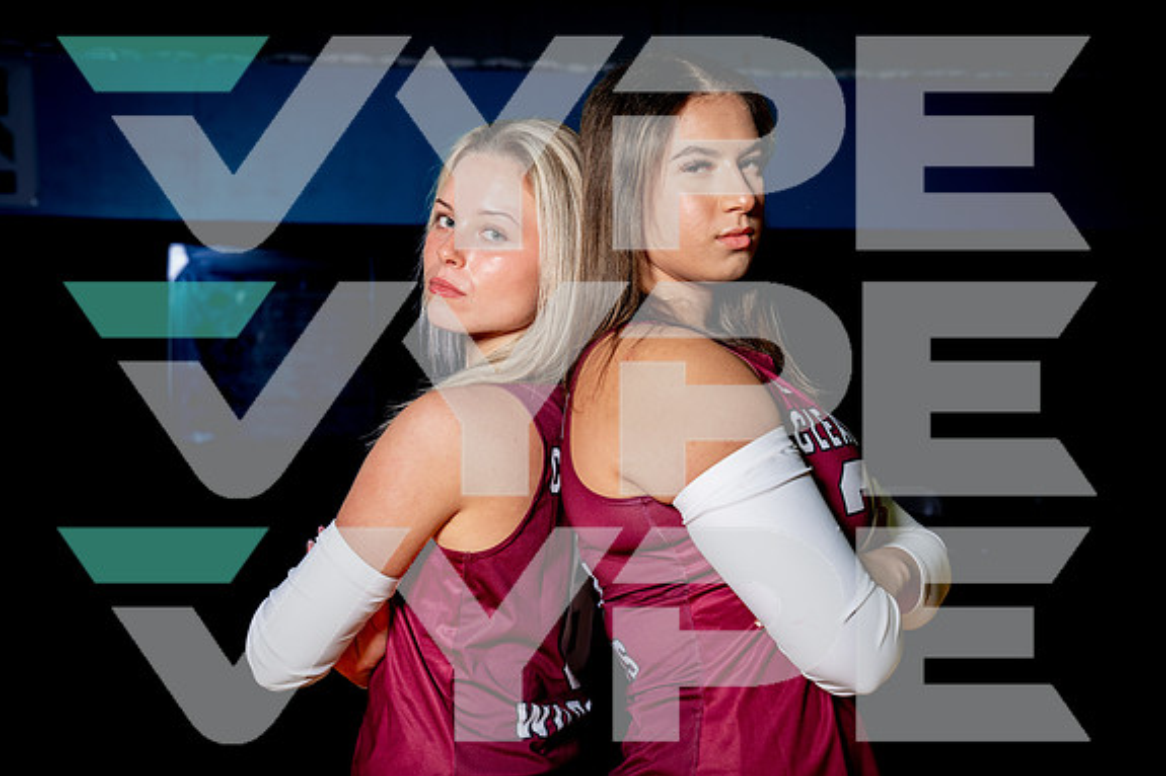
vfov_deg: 22.6
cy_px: 390
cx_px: 580
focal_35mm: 60
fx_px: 1943
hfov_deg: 33.4
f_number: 5.6
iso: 250
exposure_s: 1/200
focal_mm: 56
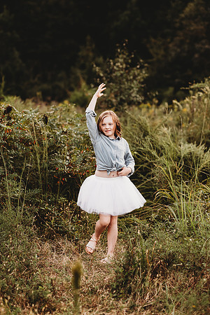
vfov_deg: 23.9
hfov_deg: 16.1
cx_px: 105
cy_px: 158
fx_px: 744
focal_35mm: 85
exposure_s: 1/200
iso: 125
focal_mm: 85
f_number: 2.2
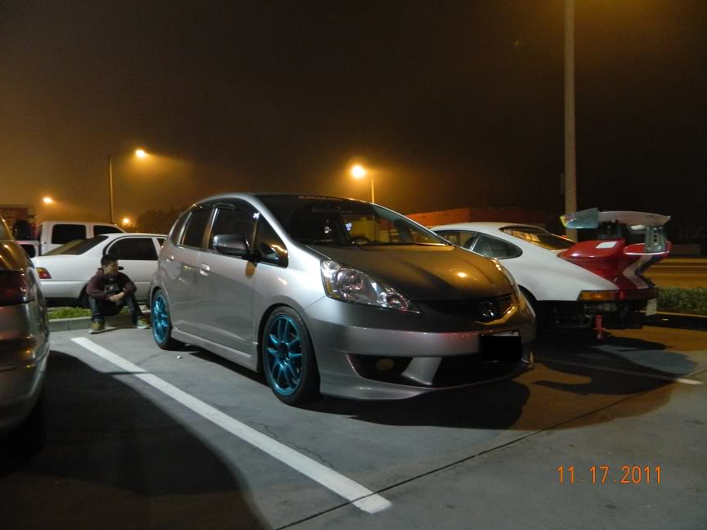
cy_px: 265
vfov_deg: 54.9
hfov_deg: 69.4
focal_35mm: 25
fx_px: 511
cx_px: 354
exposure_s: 1/15
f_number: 3.1
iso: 400
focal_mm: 4.5
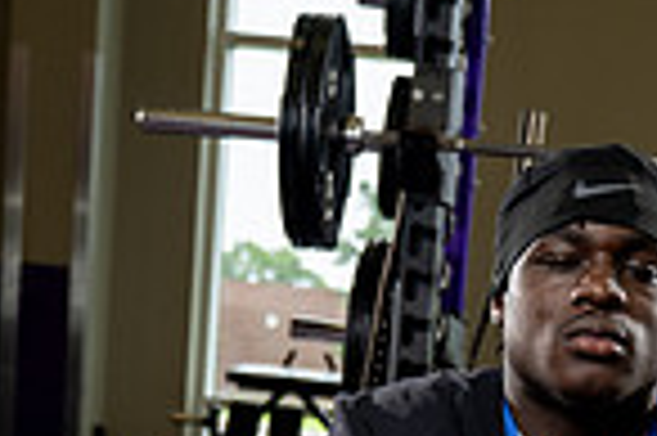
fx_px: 2133
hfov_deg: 17.4
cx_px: 518
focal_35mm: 117
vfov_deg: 10.4
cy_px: 975
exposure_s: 1/250
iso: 640
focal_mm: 38
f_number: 4
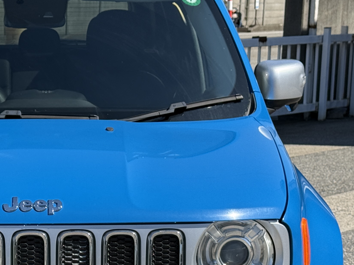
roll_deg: -0.6
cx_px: 28
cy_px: 232
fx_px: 1197
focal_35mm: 117
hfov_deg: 16.6
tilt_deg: -10.9
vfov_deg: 12.6
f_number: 1.78
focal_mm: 6.76
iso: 100
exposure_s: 1/5208
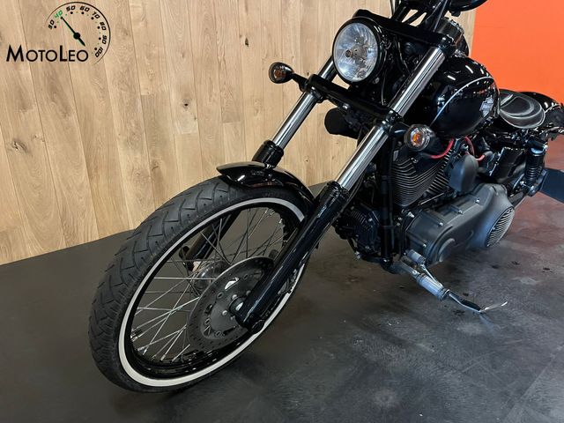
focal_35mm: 26
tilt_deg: -19.5
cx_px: 282
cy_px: 212
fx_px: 424
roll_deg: +0.8
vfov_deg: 53.1
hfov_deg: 67.3
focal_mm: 5.1
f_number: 1.6
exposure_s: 1/25
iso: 500
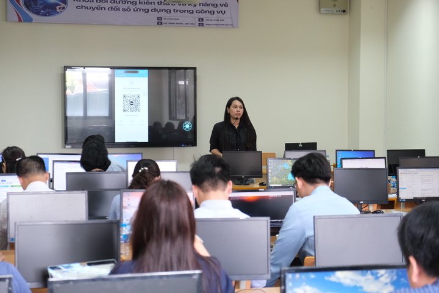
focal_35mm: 83
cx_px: 220
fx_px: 1012
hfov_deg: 24.5
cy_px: 146
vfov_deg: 16.5
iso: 2500
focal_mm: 55
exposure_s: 1/125
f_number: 4.5
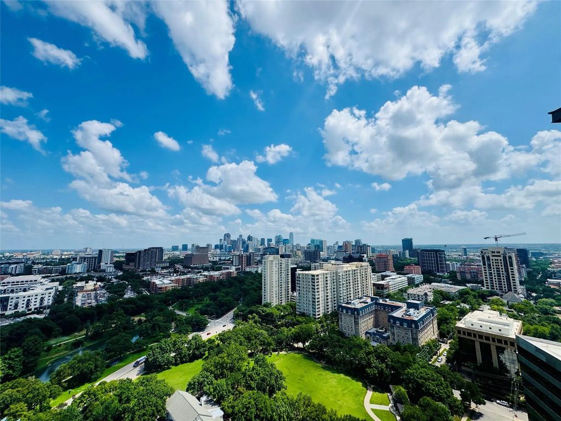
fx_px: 227
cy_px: 210
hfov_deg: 102.1
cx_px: 280
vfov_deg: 85.7
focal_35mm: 14
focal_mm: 2.22
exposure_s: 1/4132
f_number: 2.2
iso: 40
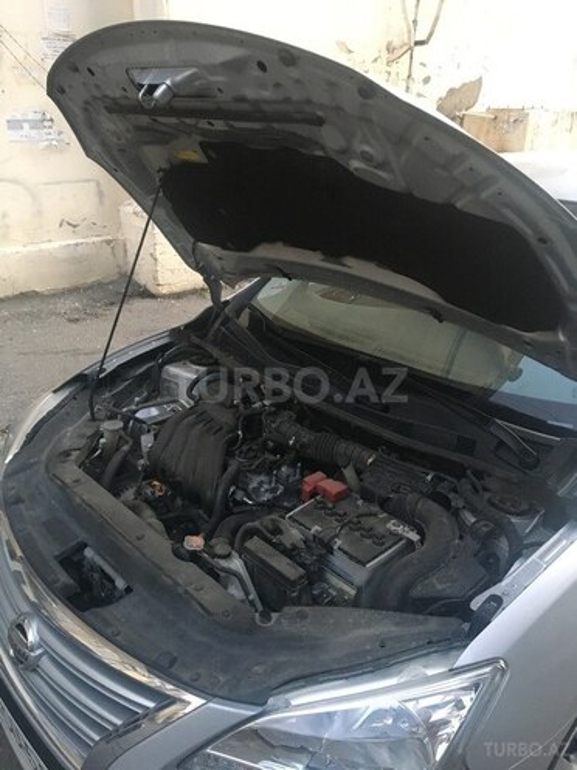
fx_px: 645
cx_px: 288
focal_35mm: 29
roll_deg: -0.7
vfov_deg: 61.7
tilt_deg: -23.4
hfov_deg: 48.2
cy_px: 385
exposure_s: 1/17
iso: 200
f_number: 2.2
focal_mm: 4.15
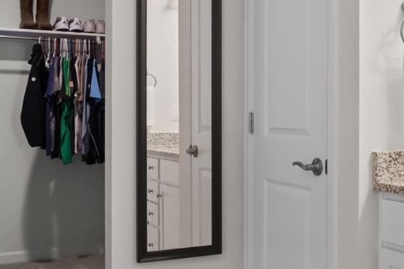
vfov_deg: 26.0
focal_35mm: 52
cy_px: 123
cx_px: 312
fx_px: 583
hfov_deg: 37.1
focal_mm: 12
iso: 250
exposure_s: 1
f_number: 9.5
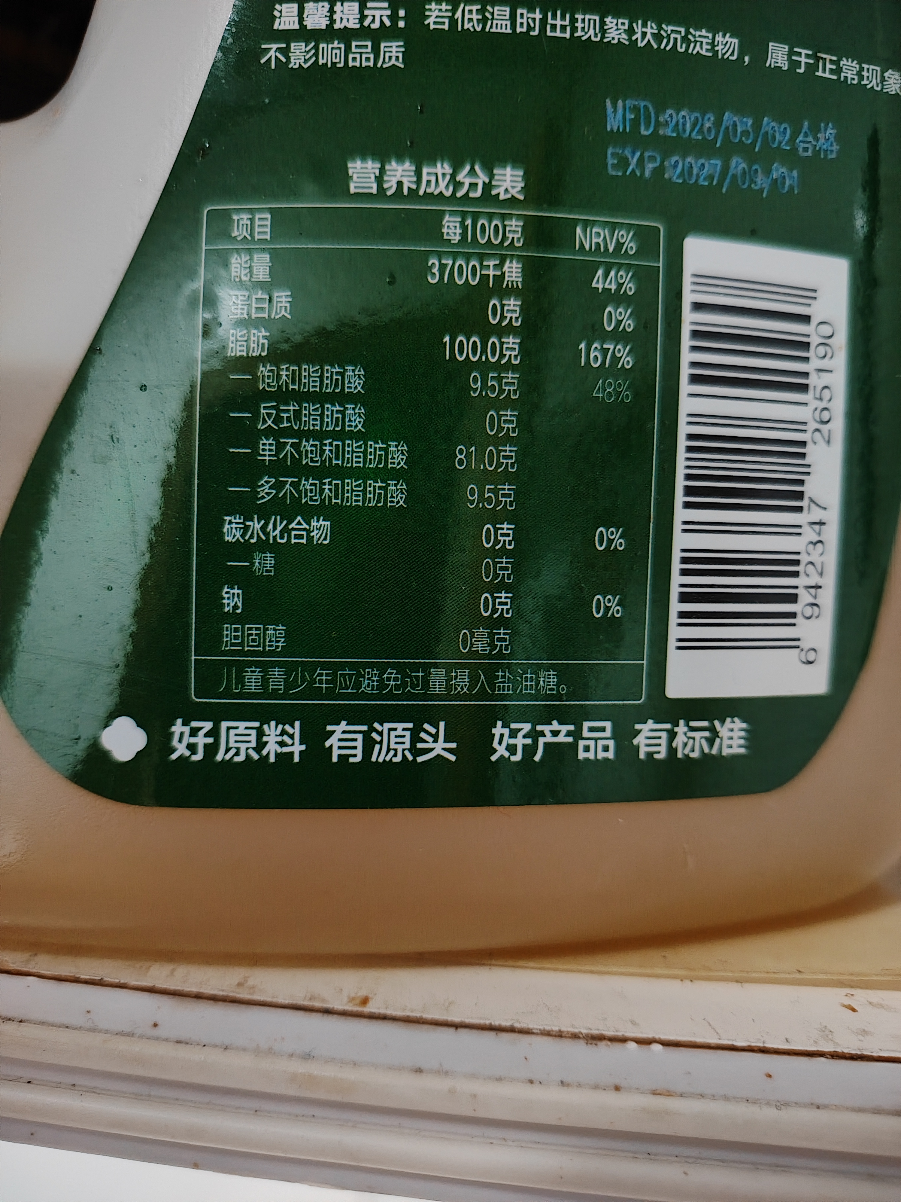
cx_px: 450
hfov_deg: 58.9
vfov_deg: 73.9
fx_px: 798
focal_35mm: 23
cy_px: 601
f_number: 1.8
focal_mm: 5.25
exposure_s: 1/33
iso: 2000
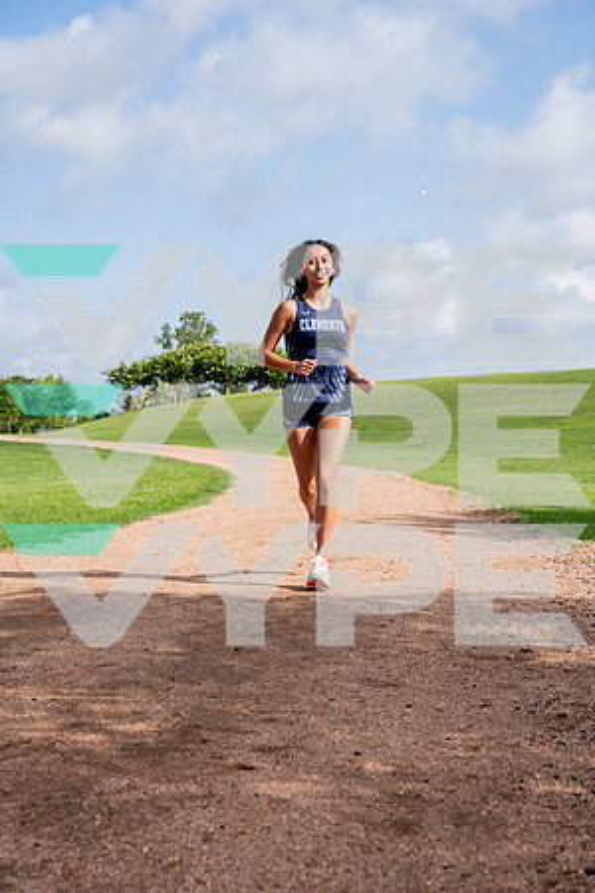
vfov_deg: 35.6
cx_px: 298
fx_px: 1388
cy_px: 446
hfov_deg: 24.2
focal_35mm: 56
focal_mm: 56
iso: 100
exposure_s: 1/640
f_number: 5.6
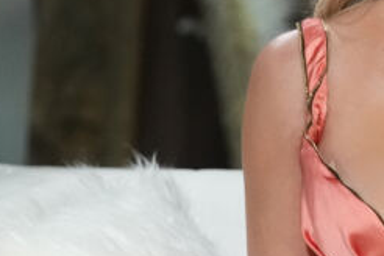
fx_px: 8223
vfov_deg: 1.8
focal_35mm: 771
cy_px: 289
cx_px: 876
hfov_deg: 2.7
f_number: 4
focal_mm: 158
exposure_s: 1/160
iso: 4000
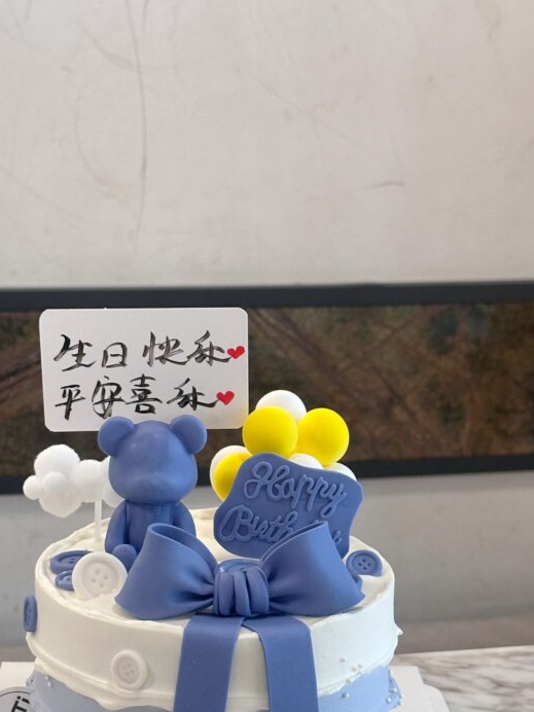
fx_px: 1460
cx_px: 208
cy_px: 524
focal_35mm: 71
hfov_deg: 20.7
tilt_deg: -17.8
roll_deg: -1.6
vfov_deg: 27.1
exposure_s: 1/50
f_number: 1.78
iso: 200
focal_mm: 6.86
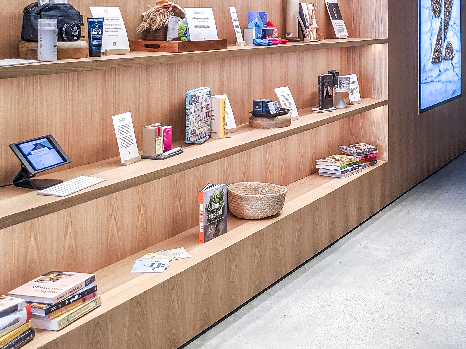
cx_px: 373
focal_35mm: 51
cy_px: 25
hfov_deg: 36.2
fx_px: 687
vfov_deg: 27.4
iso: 54
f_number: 1.8
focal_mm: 4.44
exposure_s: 1/60
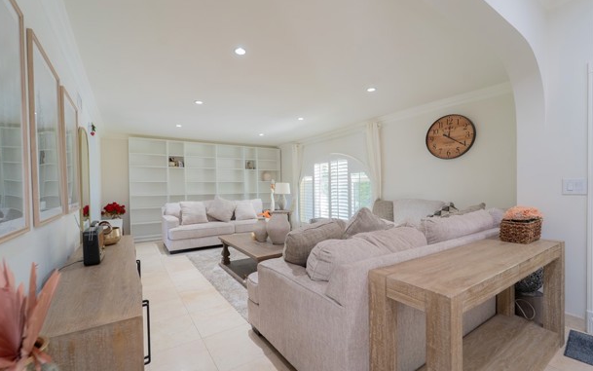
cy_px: 189
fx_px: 242
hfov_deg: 101.4
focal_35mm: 15
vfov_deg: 74.8
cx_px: 284
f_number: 5.6
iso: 1000
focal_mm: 14
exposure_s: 1/30
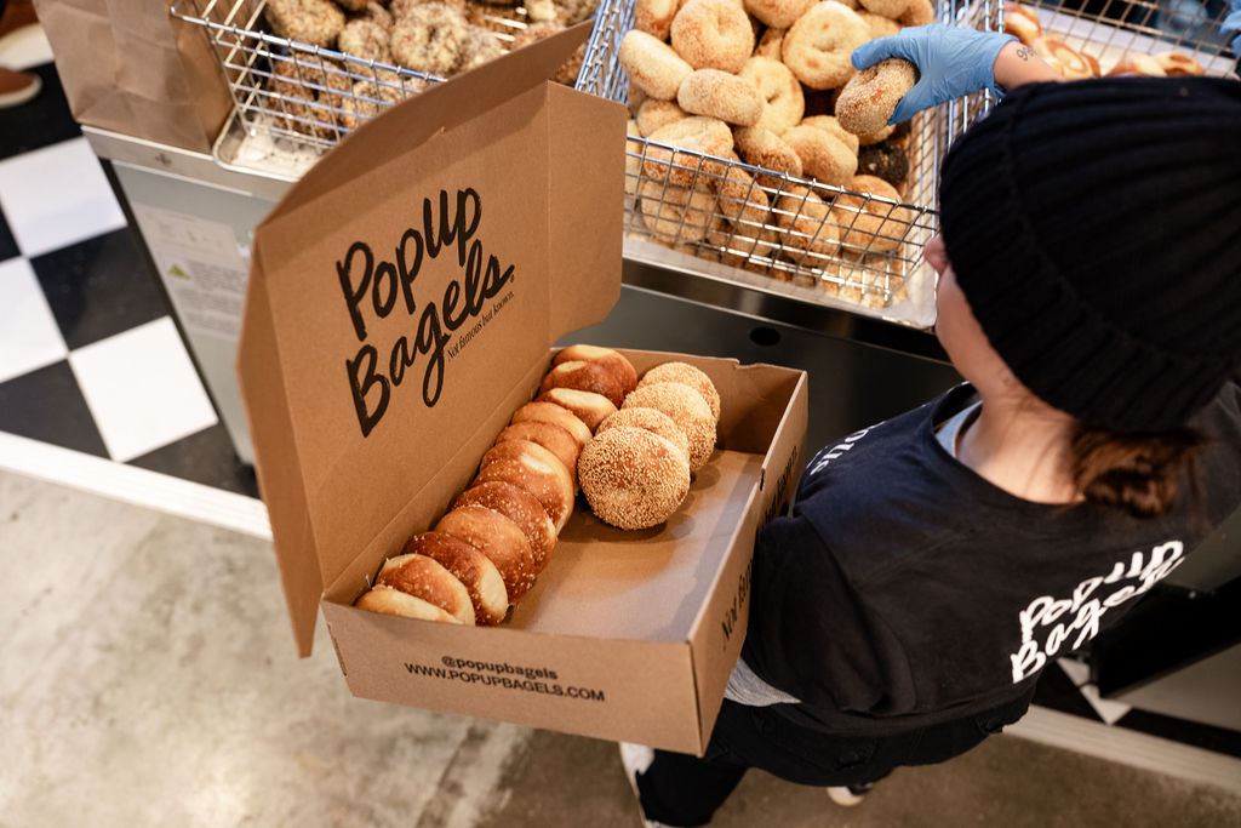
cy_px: 414
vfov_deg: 46.4
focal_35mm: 28
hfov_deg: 65.5
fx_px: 965
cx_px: 620
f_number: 2.5
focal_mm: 28
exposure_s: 1/250
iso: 1600
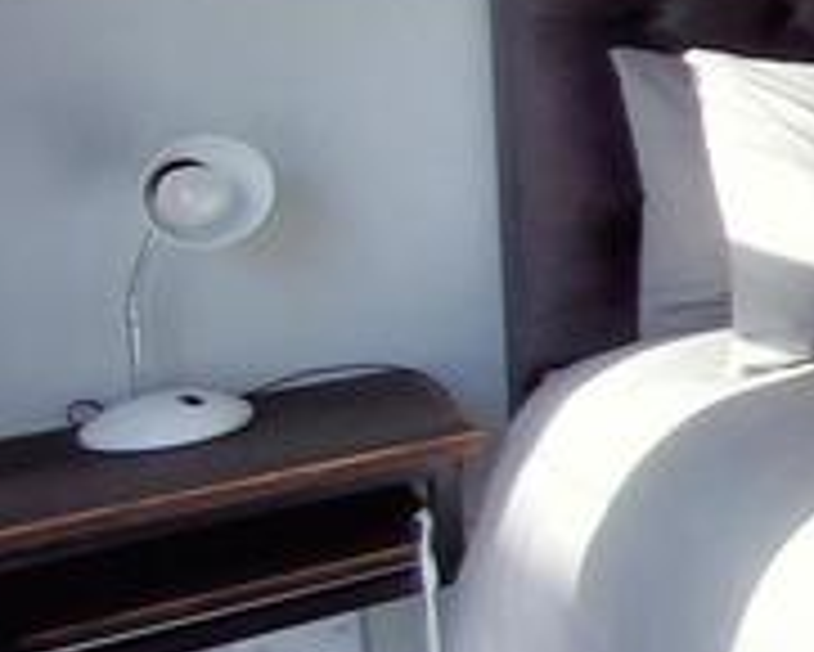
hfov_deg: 18.8
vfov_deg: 21.9
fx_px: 1663
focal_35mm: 69
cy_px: 130
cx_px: 1579
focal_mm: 1.64
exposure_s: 1/204
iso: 40
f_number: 2.2
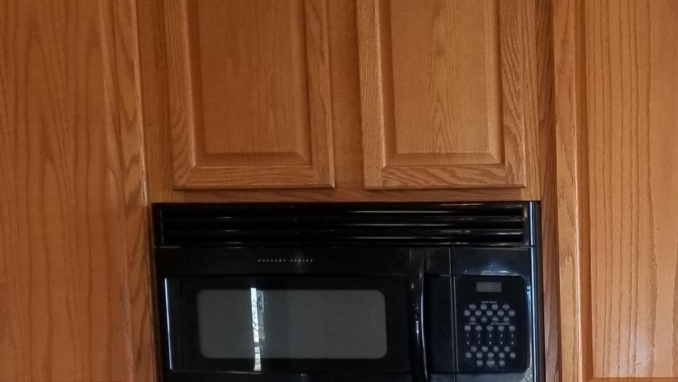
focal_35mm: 76
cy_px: 603
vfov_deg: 14.6
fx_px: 1366
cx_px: 682
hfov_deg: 26.4
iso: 100
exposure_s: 1/60
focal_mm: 4.3
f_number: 1.7
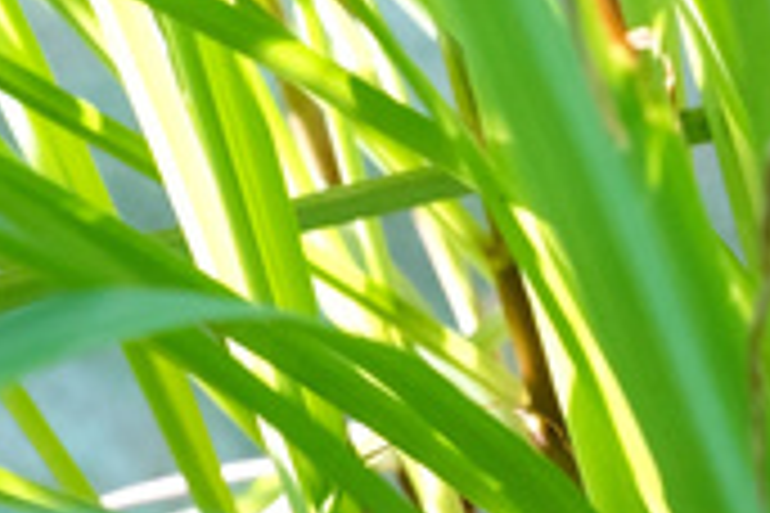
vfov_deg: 3.8
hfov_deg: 5.5
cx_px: 1436
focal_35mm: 365
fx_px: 7806
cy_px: 662
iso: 1250
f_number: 6.3
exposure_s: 1/100
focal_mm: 52
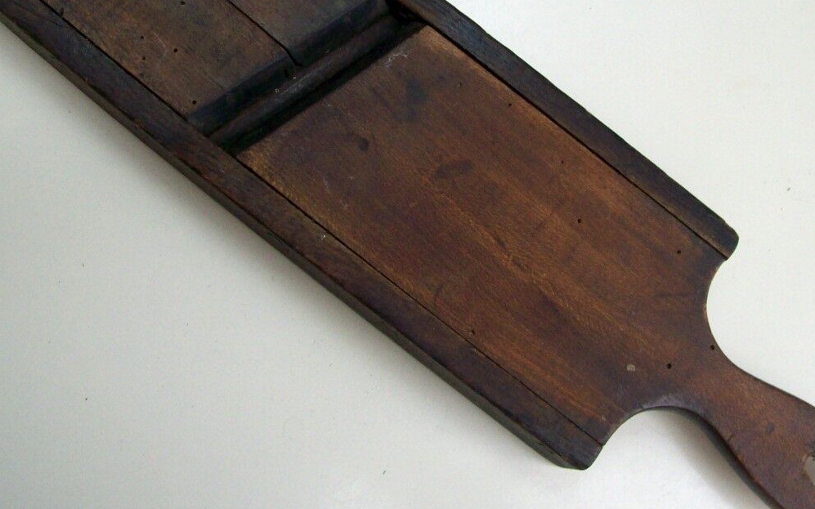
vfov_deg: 26.2
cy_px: 159
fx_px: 1088
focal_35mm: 49
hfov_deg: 41.1
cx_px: 420
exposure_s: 1/56.9
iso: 160
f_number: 2.7
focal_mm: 6
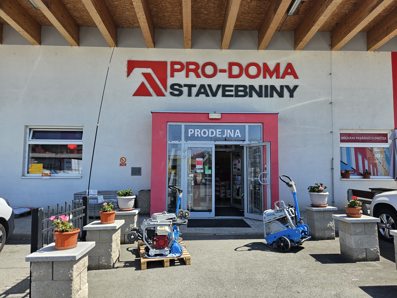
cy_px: 149
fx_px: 264
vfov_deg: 58.9
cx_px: 198
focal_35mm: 23
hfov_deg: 73.9
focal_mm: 5.4
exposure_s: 1/746
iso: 25
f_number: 1.8
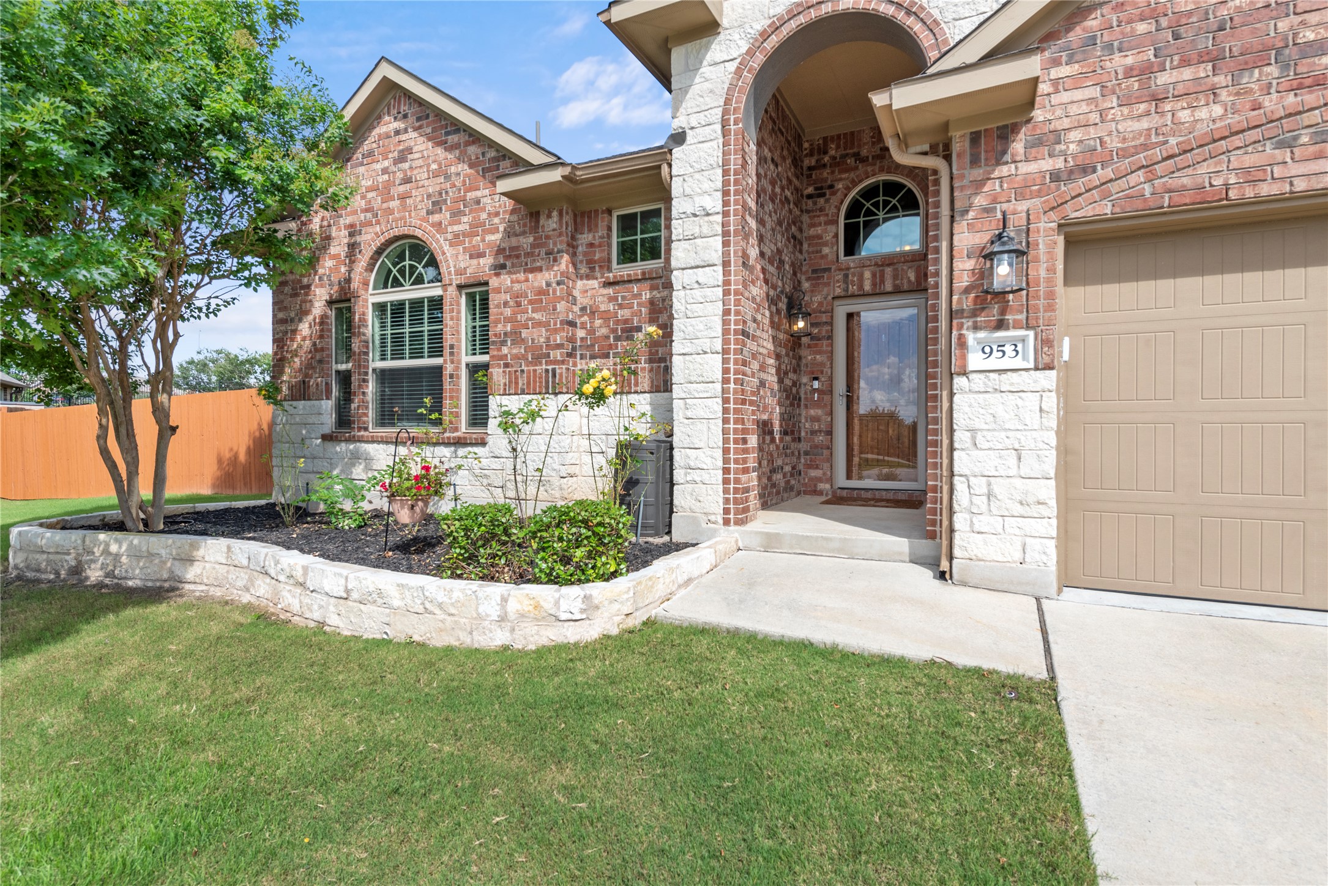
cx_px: 664
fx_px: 664
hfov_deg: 90.0
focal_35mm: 18
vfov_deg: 67.4
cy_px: 443
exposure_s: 1/400
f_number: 8
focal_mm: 18
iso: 400
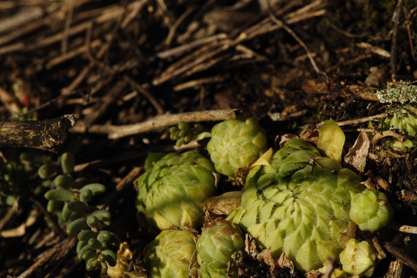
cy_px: 139
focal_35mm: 129
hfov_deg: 15.9
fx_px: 1488
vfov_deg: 10.7
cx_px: 209
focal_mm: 85
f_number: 10
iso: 100
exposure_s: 1/250
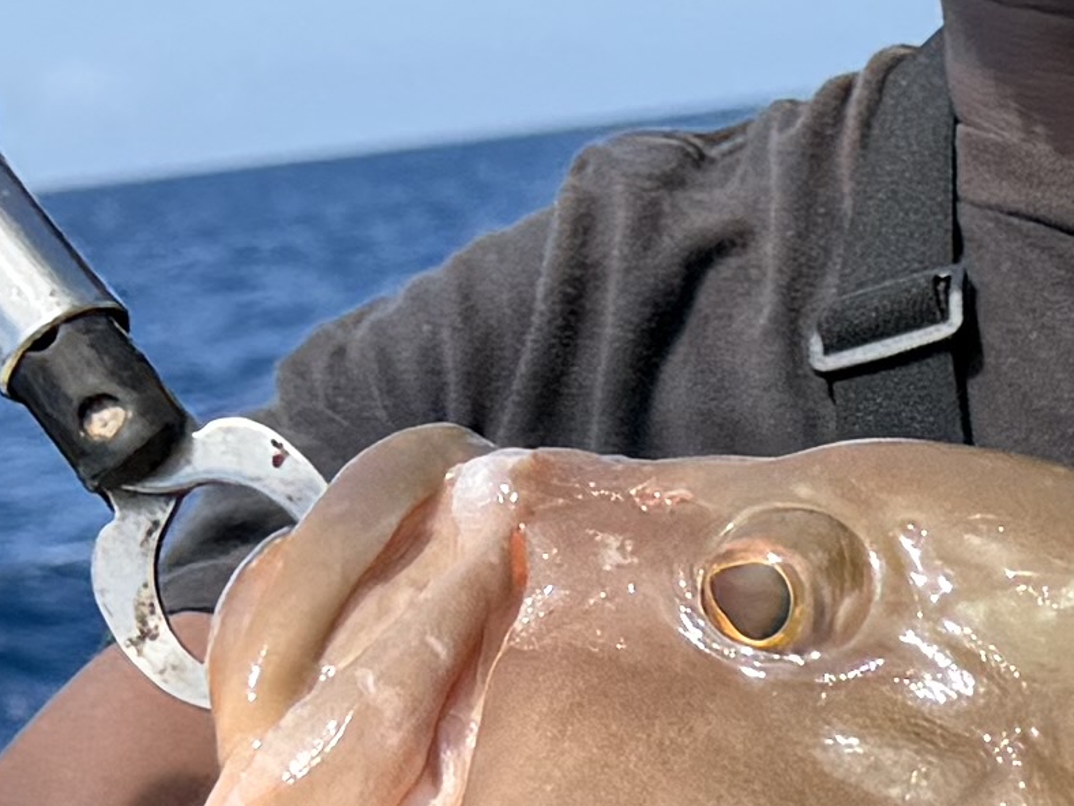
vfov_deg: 8.5
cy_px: 888
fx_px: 5399
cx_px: 1631
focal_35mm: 174
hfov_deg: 10.9
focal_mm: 6.76
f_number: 1.78
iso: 80
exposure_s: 1/3279
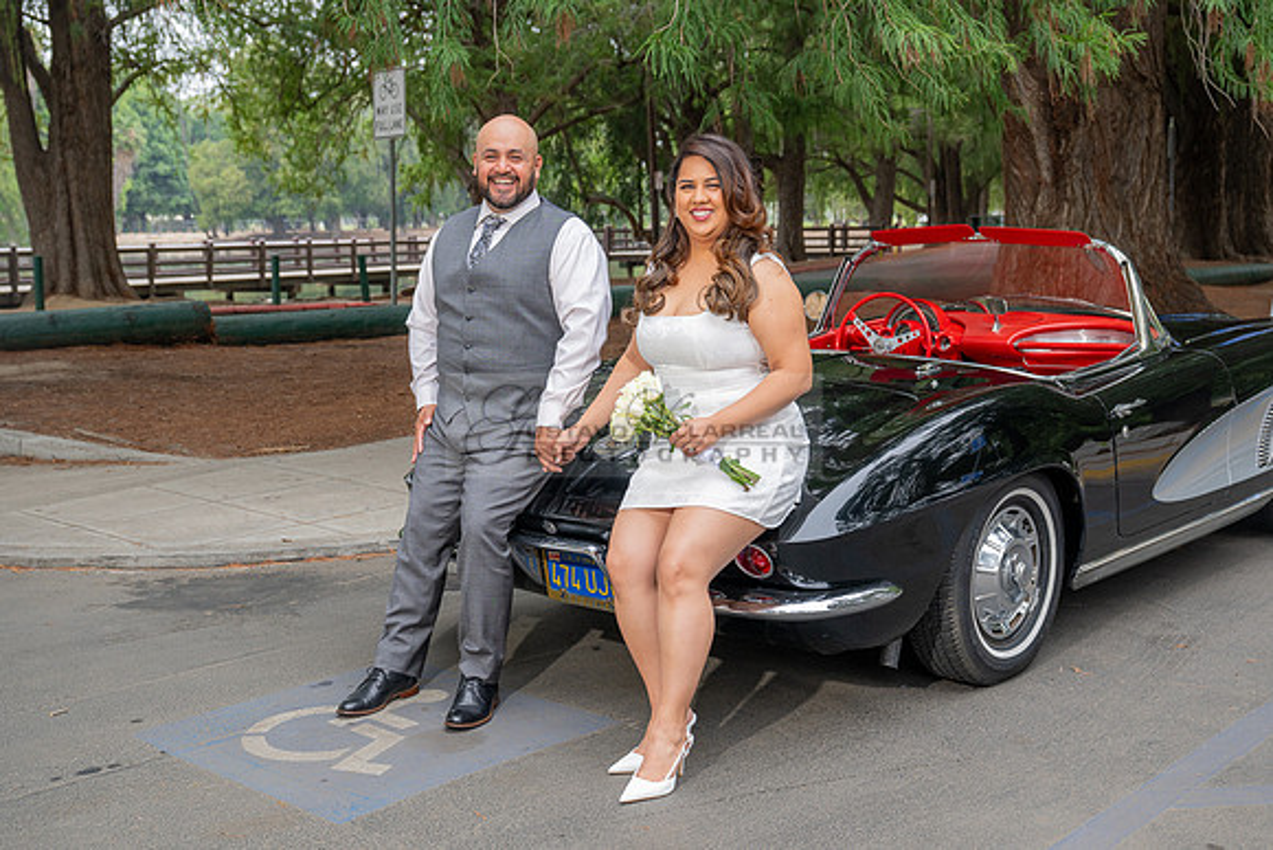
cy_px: 466
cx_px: 652
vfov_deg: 31.0
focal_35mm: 43
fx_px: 1532
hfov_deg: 45.1
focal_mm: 38
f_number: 4.5
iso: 200
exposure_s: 1/200
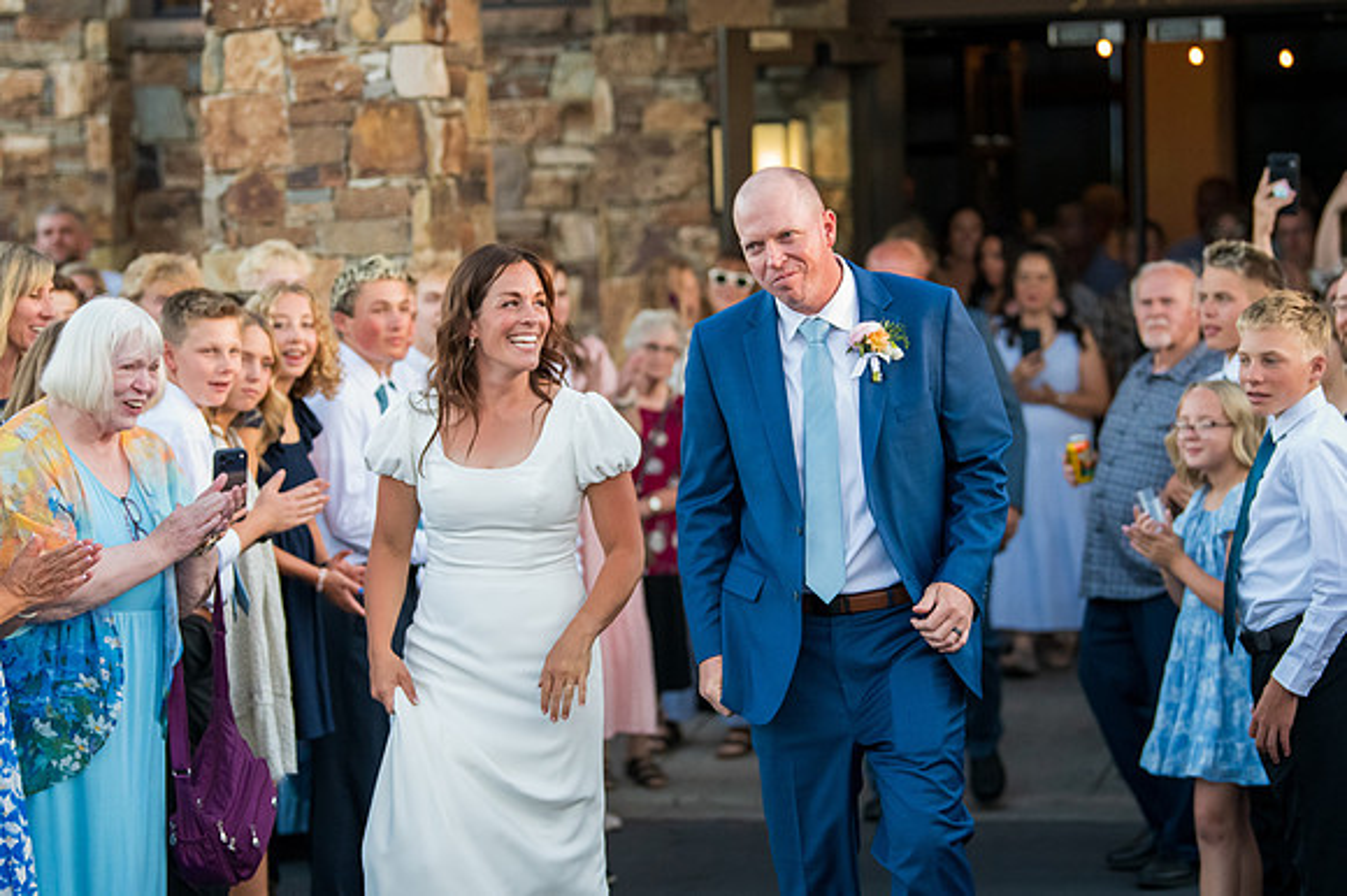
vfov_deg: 11.7
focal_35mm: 117
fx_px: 4374
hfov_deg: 17.5
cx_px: 674
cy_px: 448
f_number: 2.8
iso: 4000
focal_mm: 95
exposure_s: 1/1250
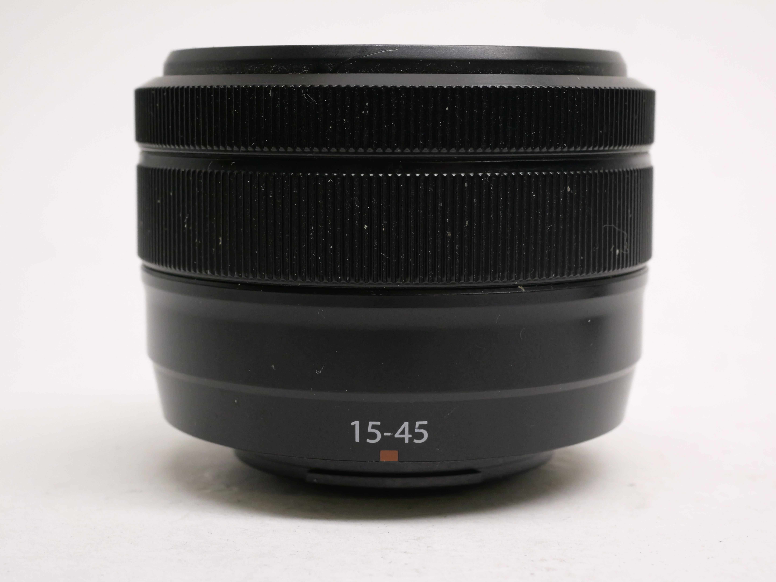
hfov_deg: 32.2
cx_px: 388
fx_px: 1345
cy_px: 291
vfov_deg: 24.4
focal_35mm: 60
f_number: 8
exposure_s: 1/80
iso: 2500
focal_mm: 30
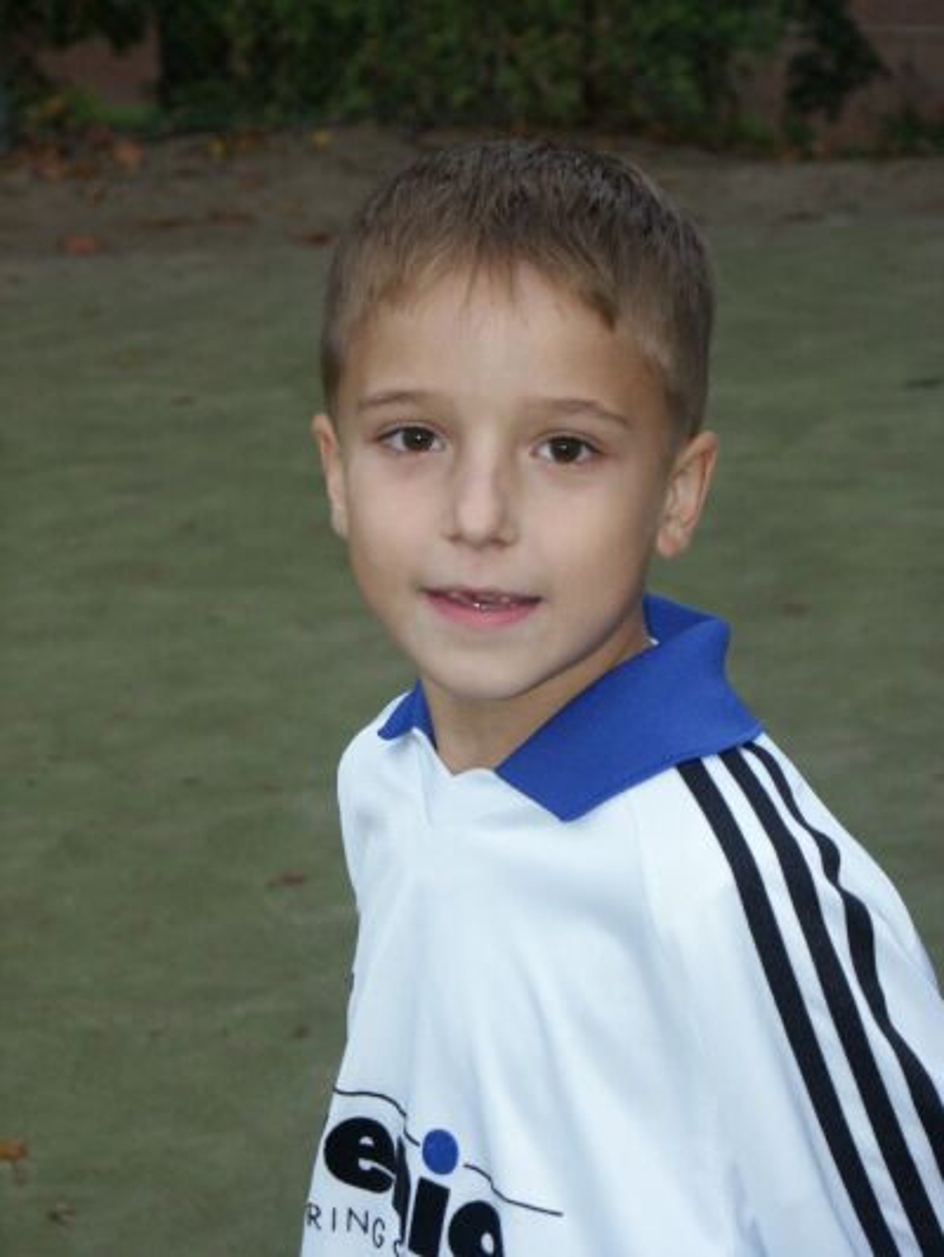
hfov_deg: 12.7
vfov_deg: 16.8
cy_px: 628
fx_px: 4253
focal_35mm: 117
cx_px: 472
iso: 200
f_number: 3.5
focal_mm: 28.97
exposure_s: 1/125
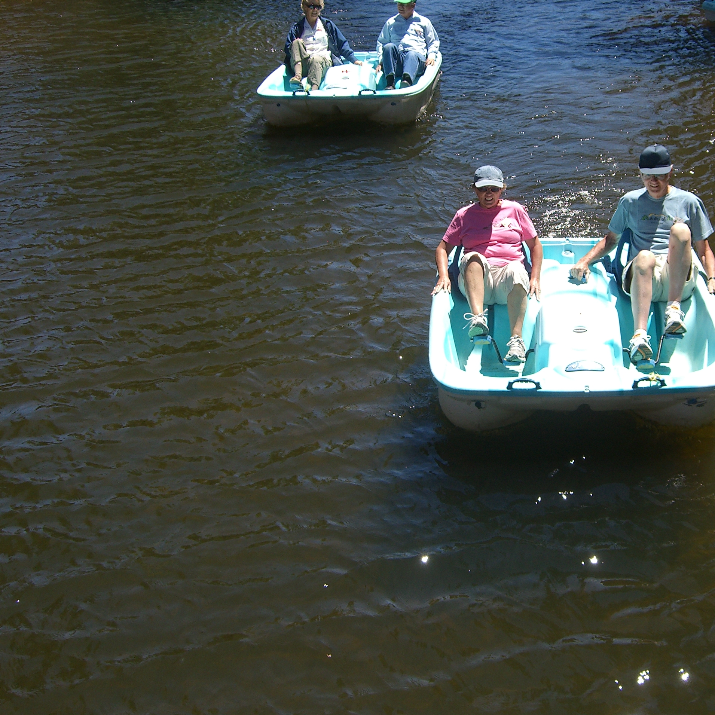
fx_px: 1262
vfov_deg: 31.6
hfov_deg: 31.2
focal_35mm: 54
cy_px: 303
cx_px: 523
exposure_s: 1/400
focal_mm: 7.9
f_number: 4
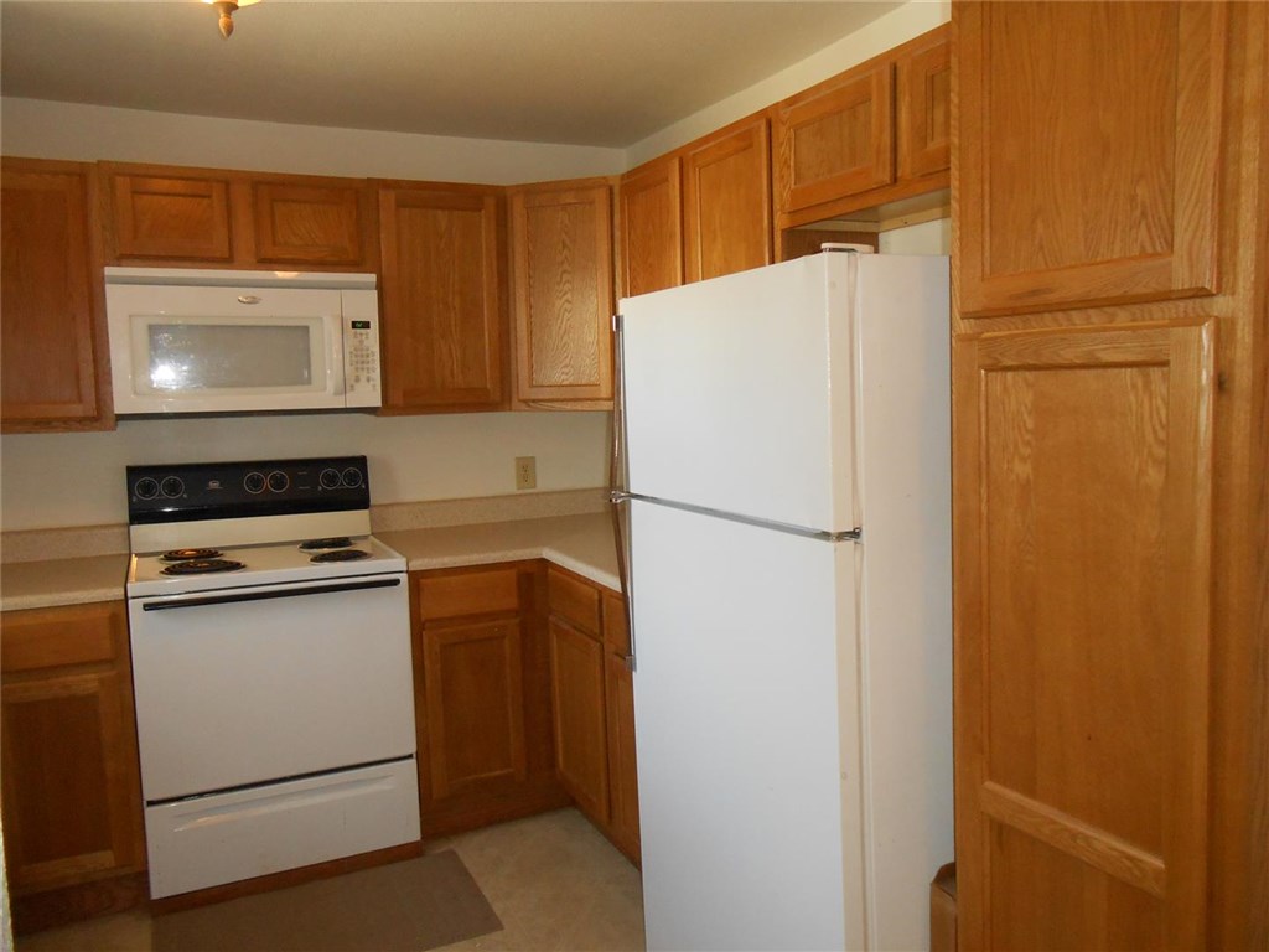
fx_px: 953
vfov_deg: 53.1
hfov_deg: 67.3
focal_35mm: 26
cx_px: 634
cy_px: 476
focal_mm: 4.6
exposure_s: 1/30
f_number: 3.5
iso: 320
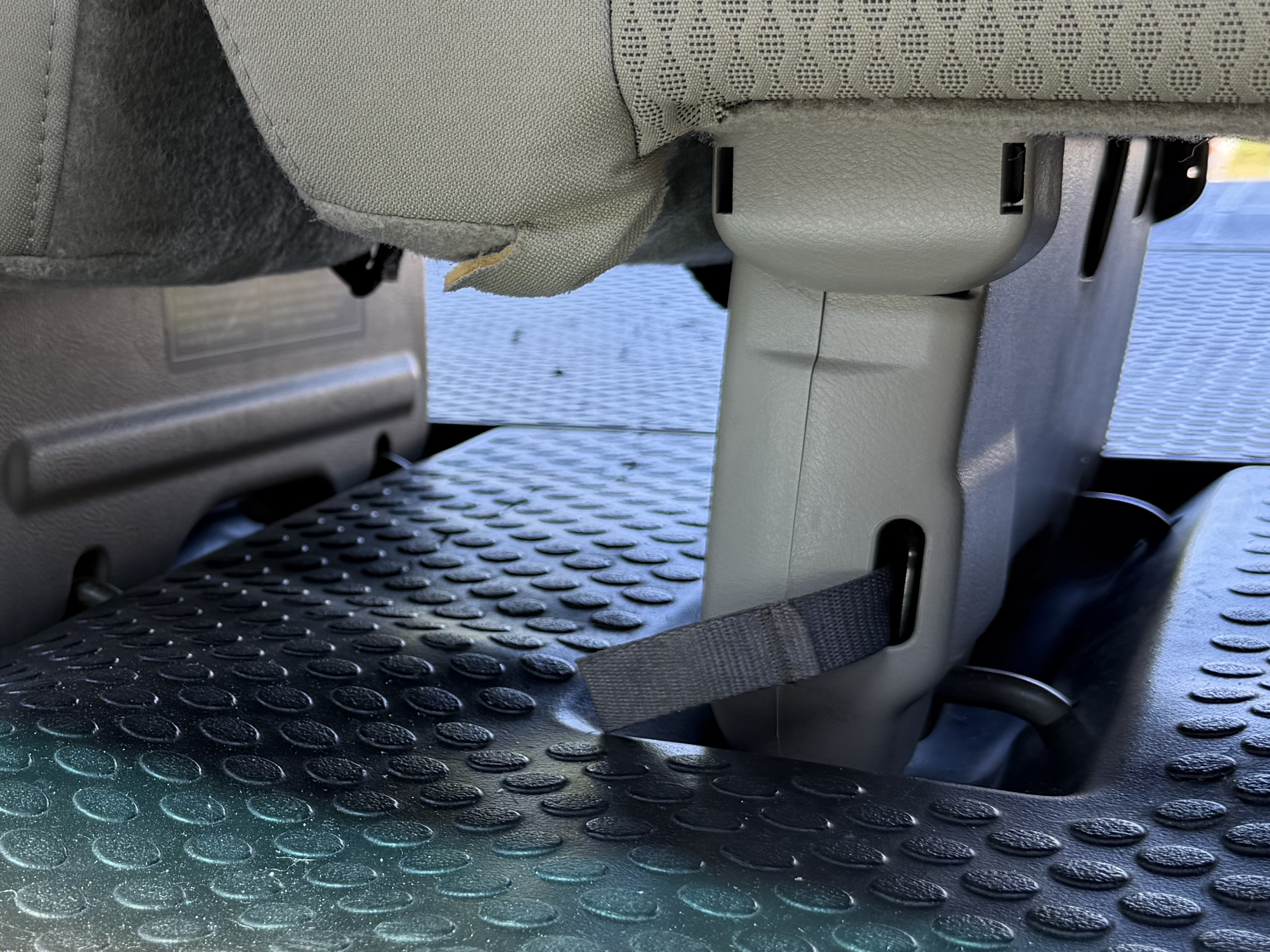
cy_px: 548
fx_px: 2018
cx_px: 75
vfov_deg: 26.5
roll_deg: +2.6
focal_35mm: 55
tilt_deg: -9.8
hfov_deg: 32.8
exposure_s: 1/258
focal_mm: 6.76
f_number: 1.78
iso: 80
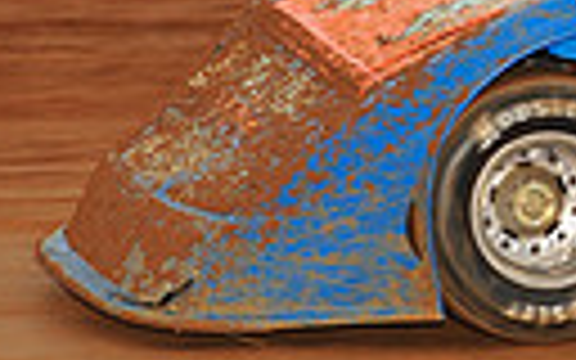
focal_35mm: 423
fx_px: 6640
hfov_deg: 4.9
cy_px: 9
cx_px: 846
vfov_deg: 3.1
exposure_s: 1/320
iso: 800
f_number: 7.1
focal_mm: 92
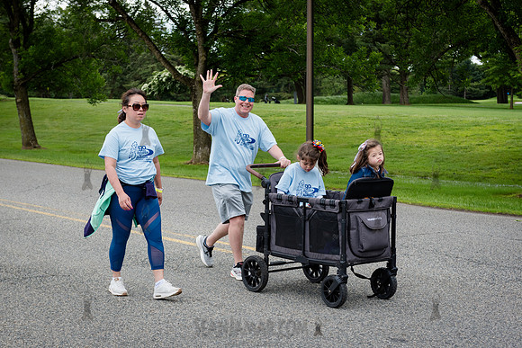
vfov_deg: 21.0
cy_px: 163
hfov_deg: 31.0
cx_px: 242
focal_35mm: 65
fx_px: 939
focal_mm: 56
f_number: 4.5
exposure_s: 1/1000
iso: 400
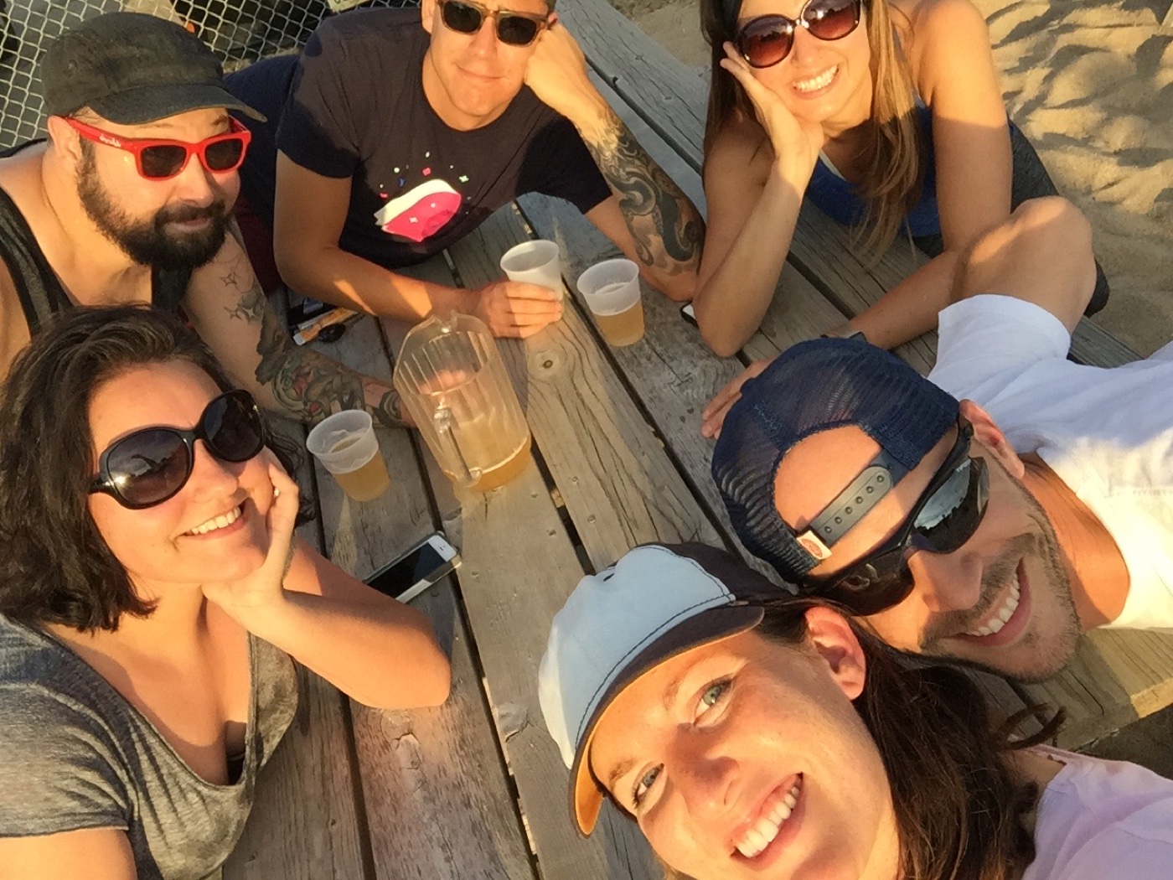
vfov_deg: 45.4
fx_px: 1050
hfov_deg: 58.4
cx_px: 586
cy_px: 440
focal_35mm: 31
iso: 32
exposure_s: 1/462
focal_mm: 2.65
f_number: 2.2
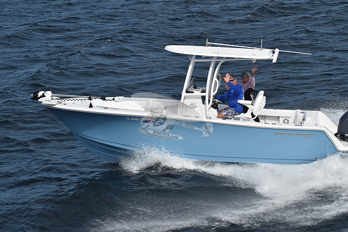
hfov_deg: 14.9
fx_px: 1334
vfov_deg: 9.9
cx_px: 174
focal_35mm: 138
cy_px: 116
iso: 400
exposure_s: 1/1000
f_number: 13
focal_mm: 92
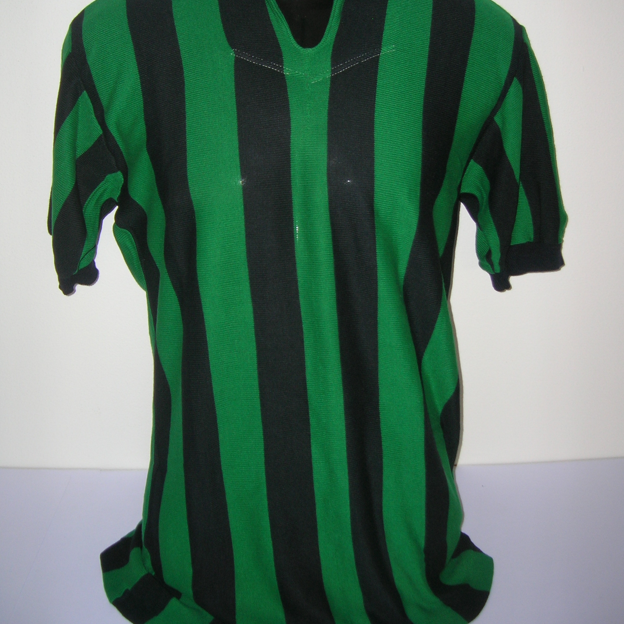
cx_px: 309
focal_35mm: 41
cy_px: 250
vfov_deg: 40.7
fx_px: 836
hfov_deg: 40.9
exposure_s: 1/60.1
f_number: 2.9
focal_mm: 5.7
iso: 50
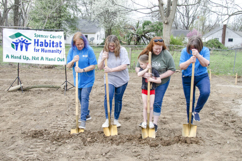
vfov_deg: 36.7
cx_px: 121
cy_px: 80
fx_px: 242
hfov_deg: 53.2
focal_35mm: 36
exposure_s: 1/125
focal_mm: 24
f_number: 5.6
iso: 320
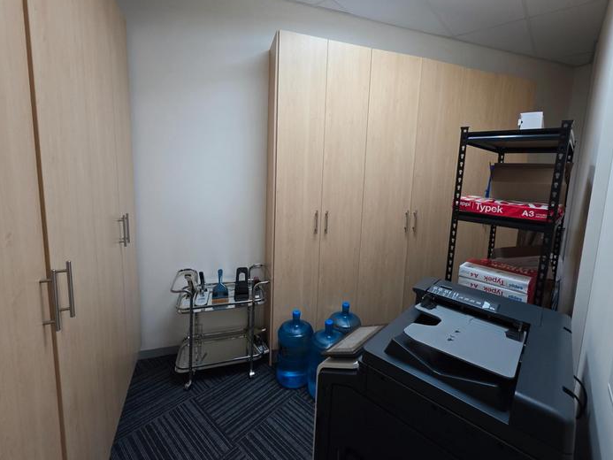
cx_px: 325
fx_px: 266
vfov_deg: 81.4
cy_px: 202
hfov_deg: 98.0
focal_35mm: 15
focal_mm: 2.2
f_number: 1.9
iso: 250
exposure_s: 1/50
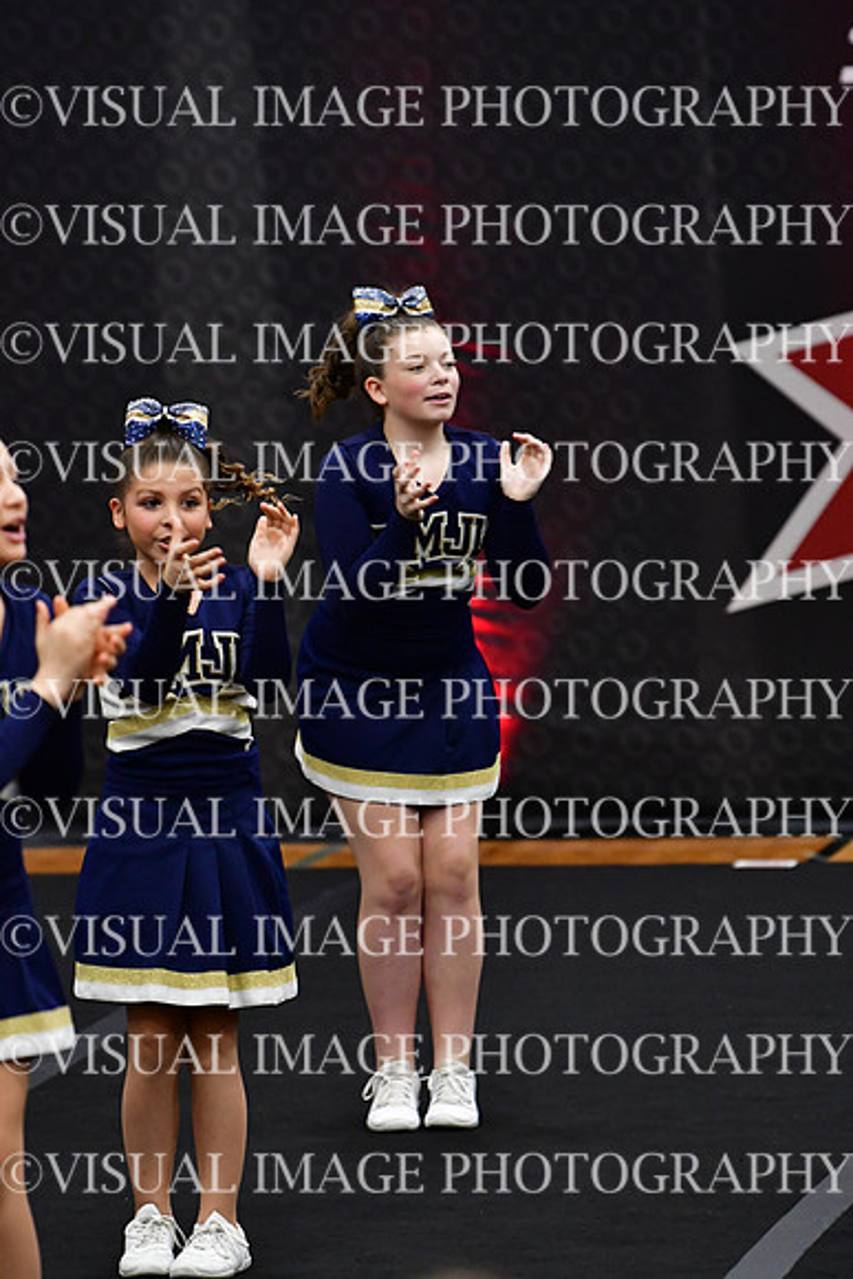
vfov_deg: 6.9
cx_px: 426
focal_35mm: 300
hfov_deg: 4.6
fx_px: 10655
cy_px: 640
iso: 4000
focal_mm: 200
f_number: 3.5
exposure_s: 1/500
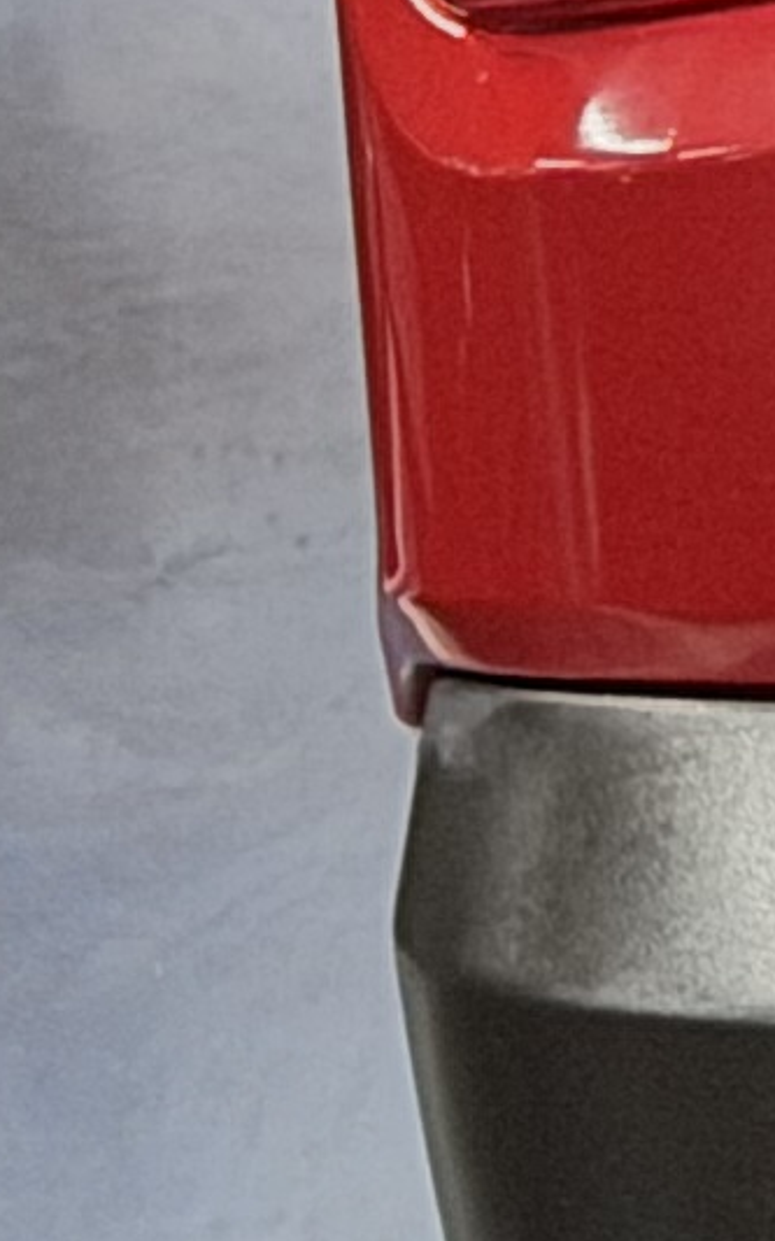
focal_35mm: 385
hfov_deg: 3.1
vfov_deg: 5.4
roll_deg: -0.5
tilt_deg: -8.6
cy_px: -945
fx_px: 13014
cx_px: 4252
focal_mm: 6.76
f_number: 1.78
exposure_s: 1/40
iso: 320
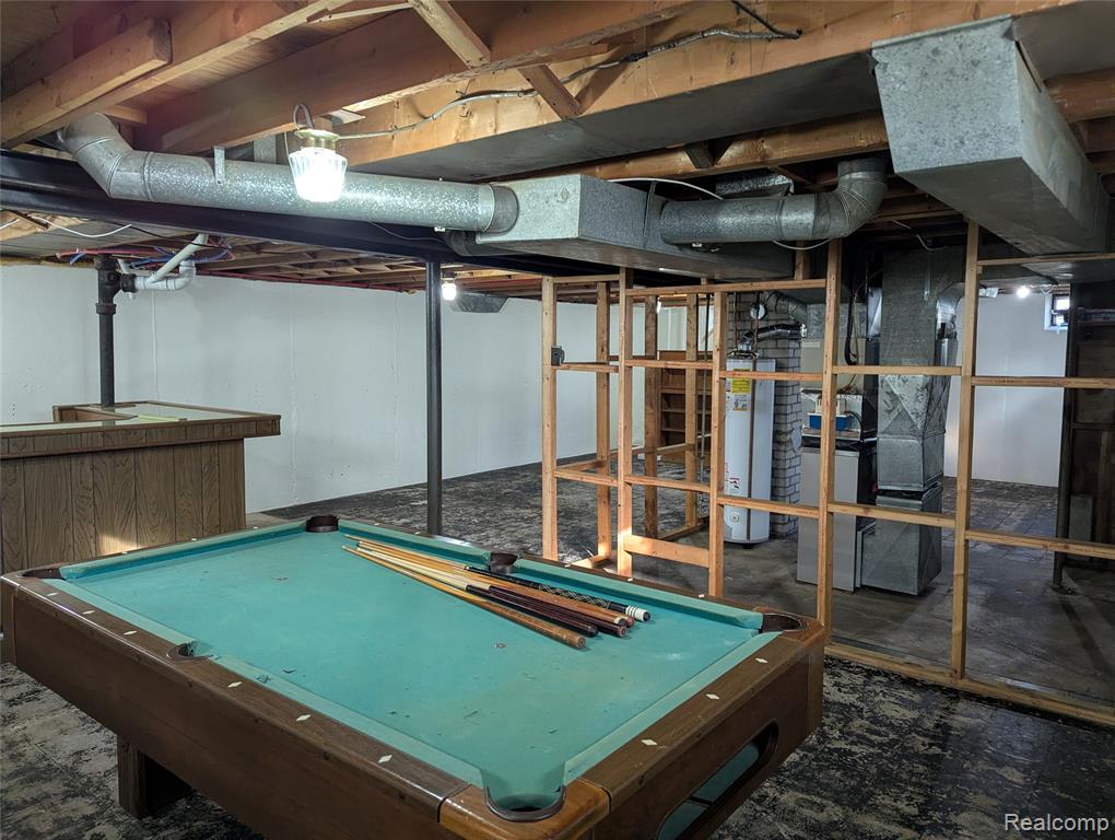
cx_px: 558
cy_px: 420
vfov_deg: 56.9
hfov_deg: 71.5
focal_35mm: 24
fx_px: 774
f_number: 1.85
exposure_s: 1/58.2
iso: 324
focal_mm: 6.81
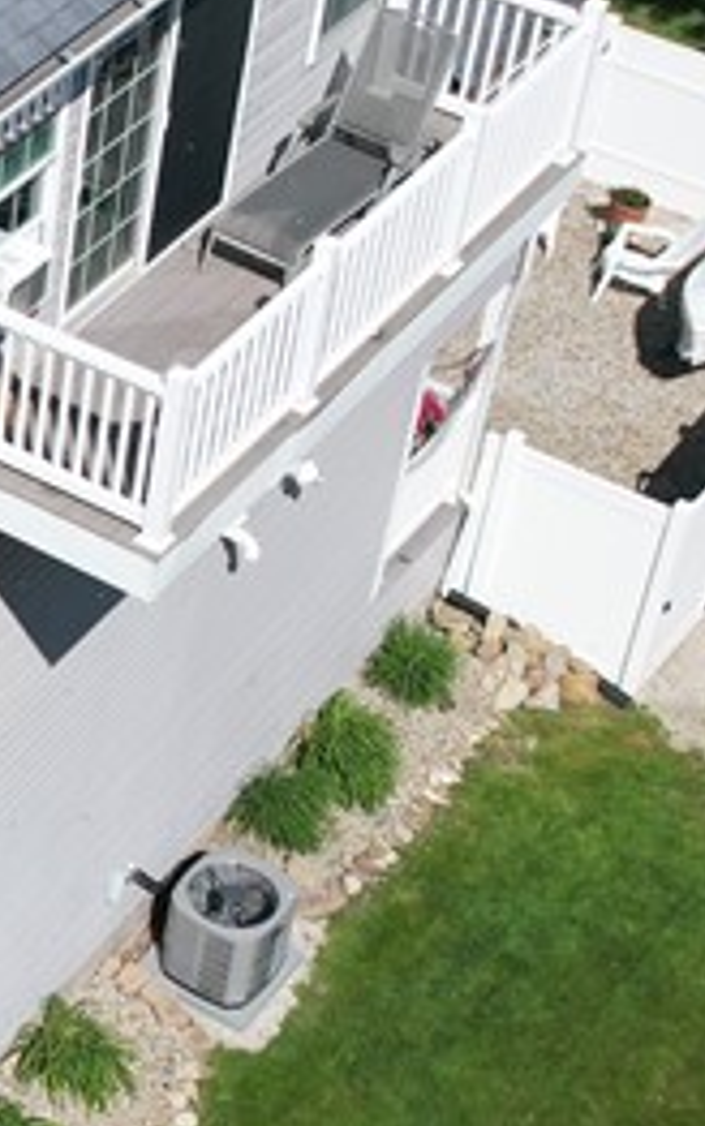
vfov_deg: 22.3
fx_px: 2856
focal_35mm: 93
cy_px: 627
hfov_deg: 13.2
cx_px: -395
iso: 130
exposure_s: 1/3000
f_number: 2.8
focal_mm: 8.38
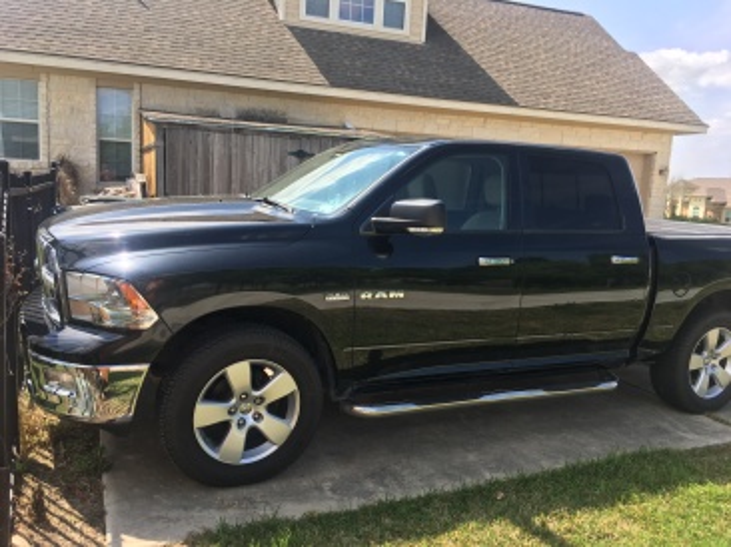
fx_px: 612
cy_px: 274
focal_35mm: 29
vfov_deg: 48.2
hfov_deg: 61.7
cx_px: 366
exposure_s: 1/578
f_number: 2.2
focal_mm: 4.15
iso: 25
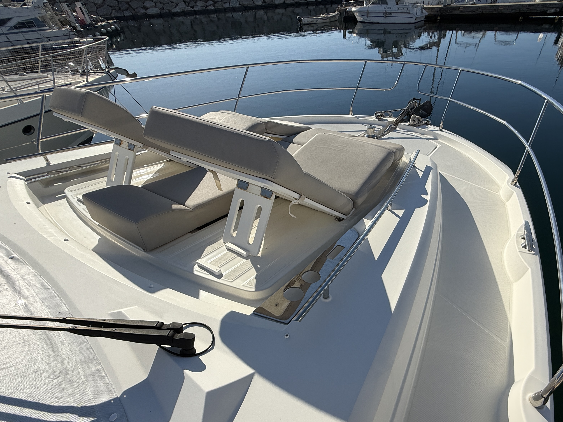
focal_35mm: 18
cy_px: 263
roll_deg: +3.9
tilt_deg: -43.8
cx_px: 343
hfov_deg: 86.4
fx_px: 293
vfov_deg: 70.5
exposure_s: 1/3891
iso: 50
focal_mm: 2.22
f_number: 2.2
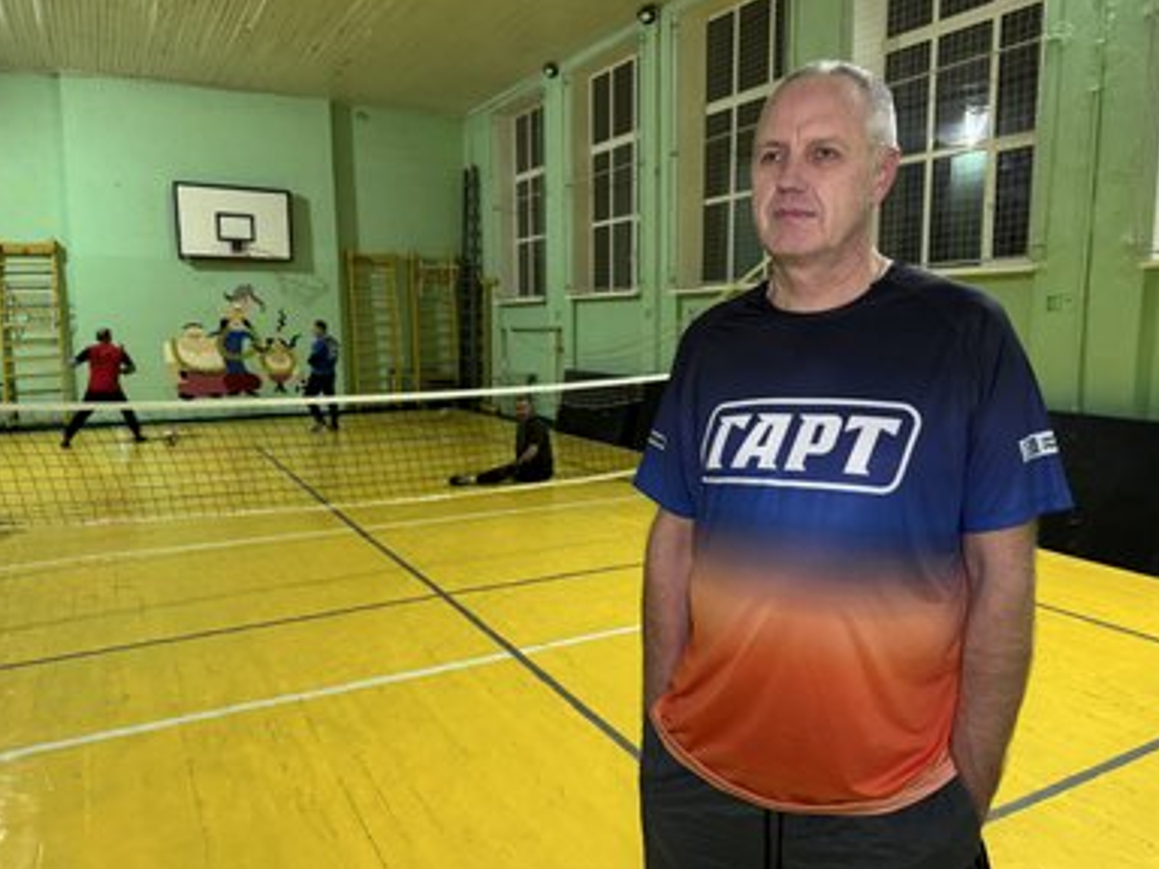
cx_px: 589
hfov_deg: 69.4
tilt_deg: -7.5
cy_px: 422
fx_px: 837
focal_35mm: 25
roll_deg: +0.0
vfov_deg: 54.9
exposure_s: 1/50
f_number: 1.78
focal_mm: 6.76
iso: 500
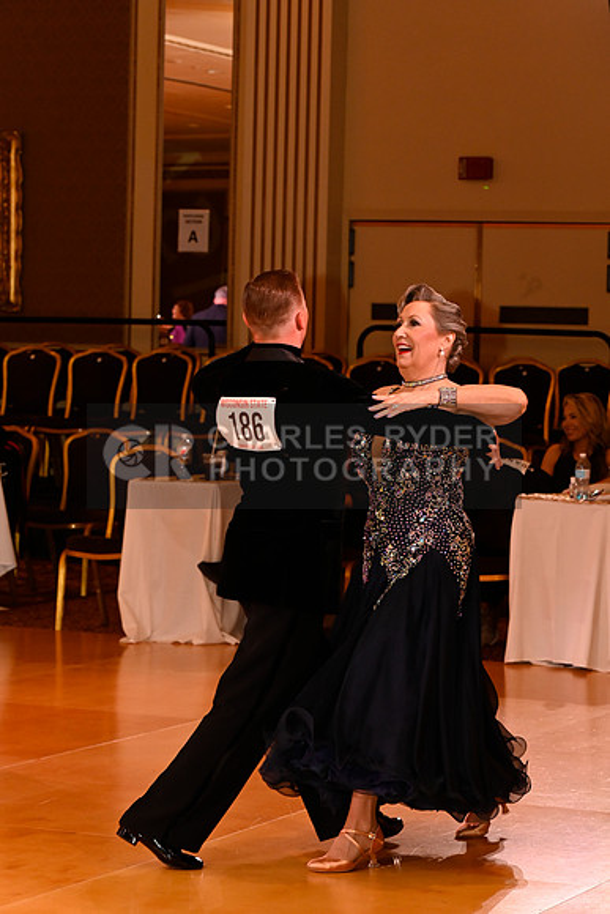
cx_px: 305
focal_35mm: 122
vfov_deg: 16.8
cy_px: 457
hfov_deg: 11.2
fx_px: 3099
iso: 2500
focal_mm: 122
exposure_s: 1/200
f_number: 3.5
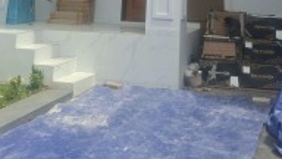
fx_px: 449
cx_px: 162
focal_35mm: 60
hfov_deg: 34.8
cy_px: -177
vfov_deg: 15.3
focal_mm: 5.54
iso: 50
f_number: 1.8
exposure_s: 1/1912
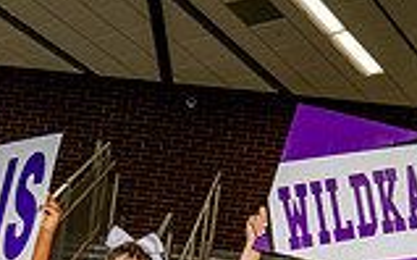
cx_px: 149
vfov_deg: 13.2
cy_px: 570
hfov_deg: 25.5
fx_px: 920
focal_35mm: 81
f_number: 8
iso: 250
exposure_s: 1/125
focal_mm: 28
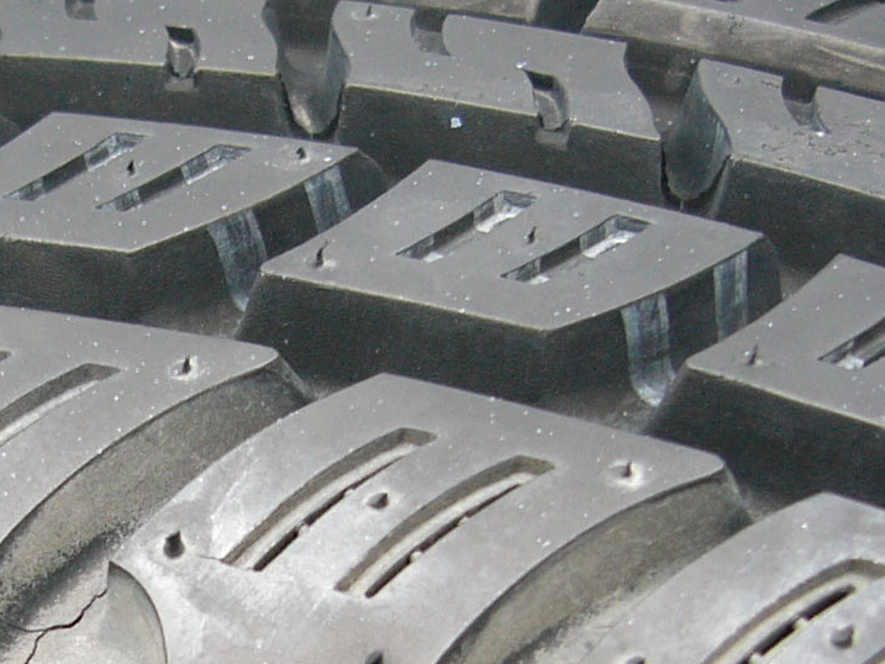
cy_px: 723
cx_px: 152
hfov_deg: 19.4
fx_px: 2557
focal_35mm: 100
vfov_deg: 14.5
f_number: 2.8
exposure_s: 1/100
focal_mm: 5.8
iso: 50
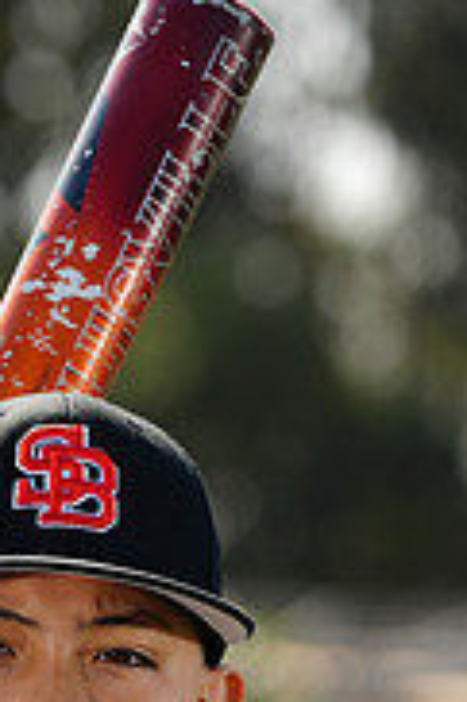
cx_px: -10
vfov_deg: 3.9
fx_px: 10273
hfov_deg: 2.6
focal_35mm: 527
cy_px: 945
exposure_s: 1/250
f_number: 5
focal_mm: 165
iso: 64
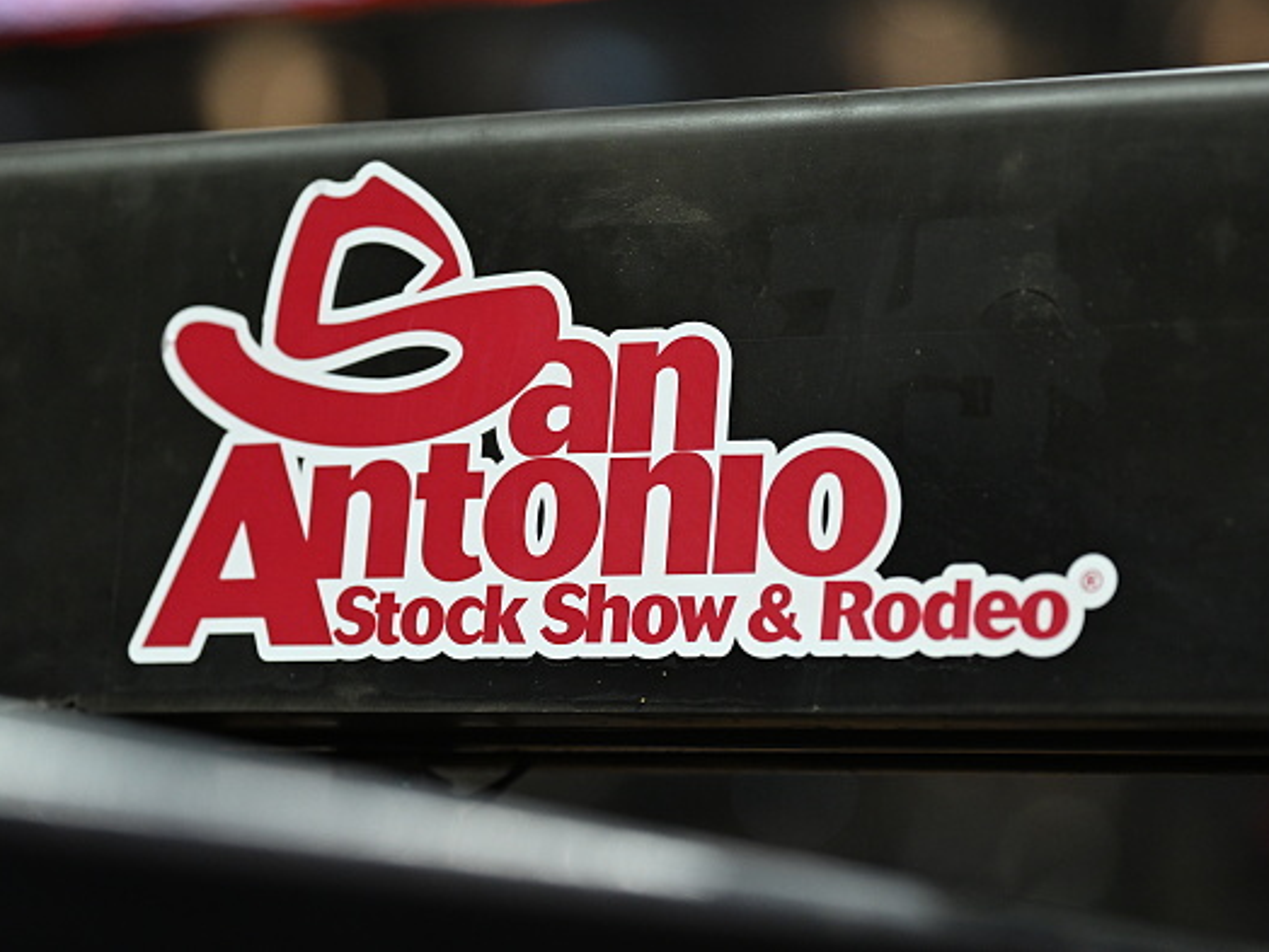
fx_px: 5389
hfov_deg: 13.4
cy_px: 475
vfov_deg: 10.1
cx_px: 668
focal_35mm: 147
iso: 3200
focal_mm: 135
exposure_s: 1/1600
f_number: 1.8
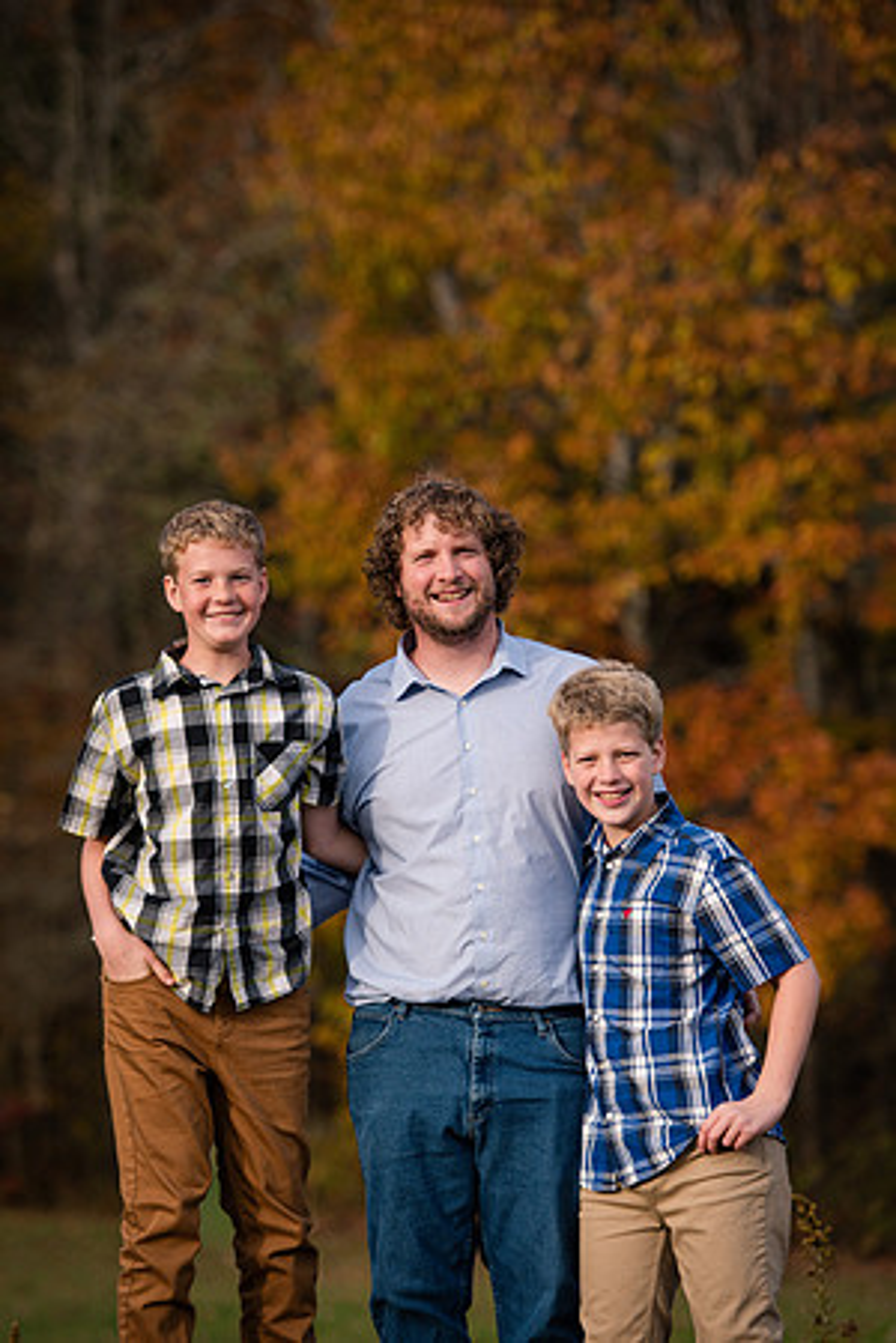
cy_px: 672
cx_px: 448
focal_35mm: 135
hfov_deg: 10.2
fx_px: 5040
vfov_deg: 15.2
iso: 400
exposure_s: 1/2000
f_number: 3.5
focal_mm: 135
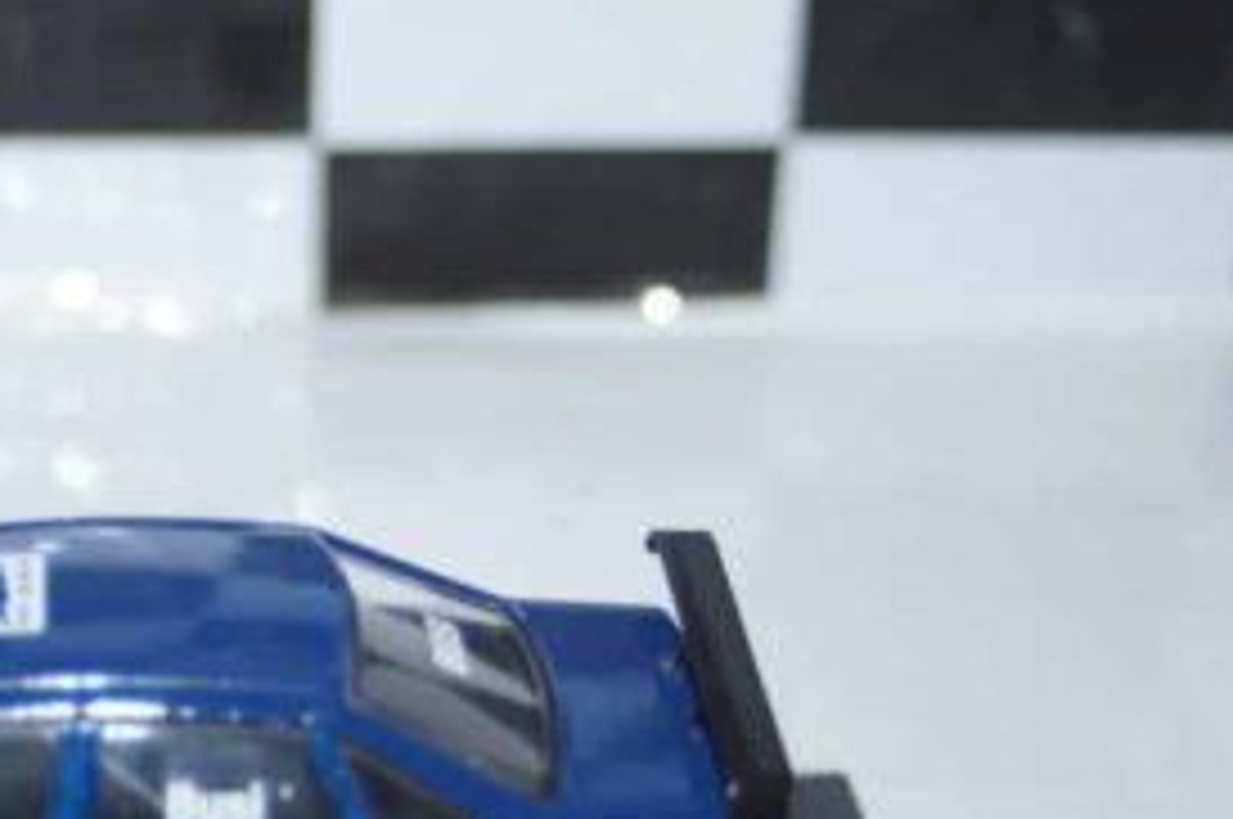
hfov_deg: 17.3
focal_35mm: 115
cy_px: 770
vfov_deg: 11.8
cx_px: -99
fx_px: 3937
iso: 125
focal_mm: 35
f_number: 4
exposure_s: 1/125
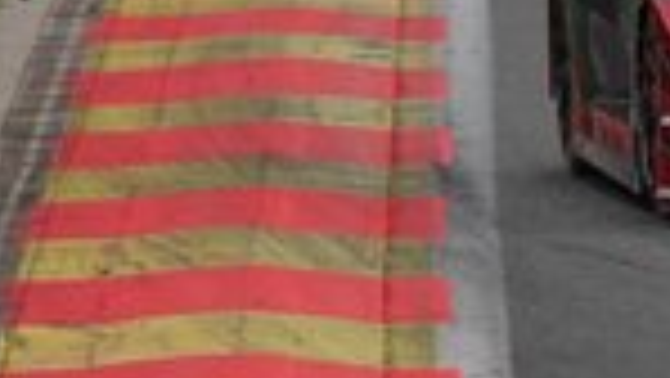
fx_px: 24459
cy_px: 153
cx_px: 899
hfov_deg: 1.6
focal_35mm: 1376
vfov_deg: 0.9
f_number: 4
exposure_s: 1/800
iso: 125
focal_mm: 159.66
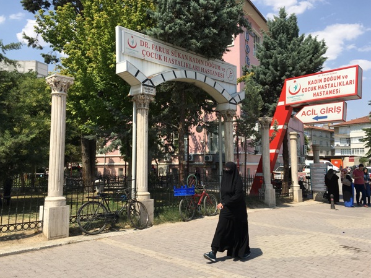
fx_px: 332
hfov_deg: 58.4
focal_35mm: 31
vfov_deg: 45.4
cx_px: 181
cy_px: 132
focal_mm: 4.15
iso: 25
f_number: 2.2
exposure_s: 1/2331
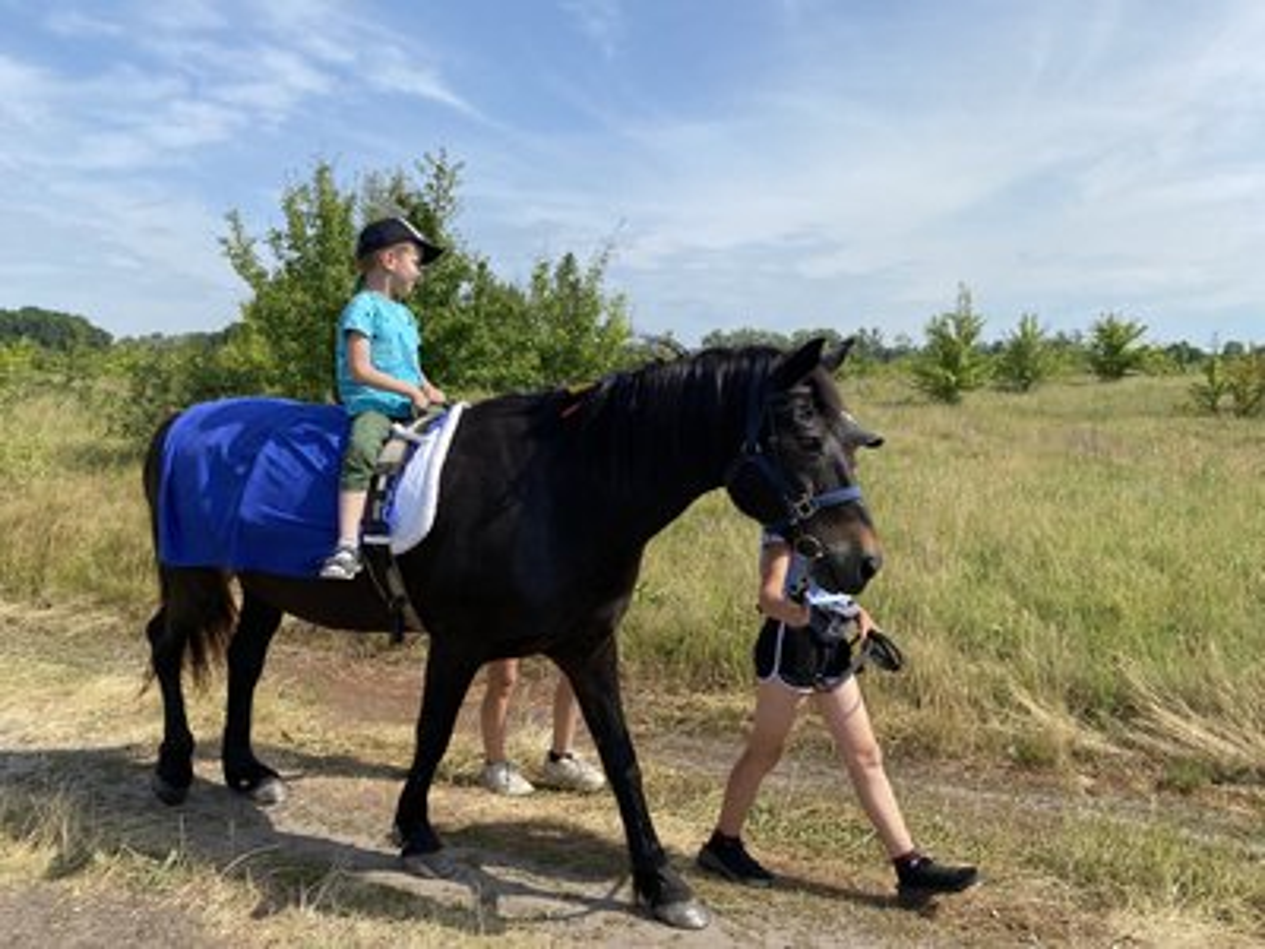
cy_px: 474
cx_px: 632
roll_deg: -0.8
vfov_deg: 53.1
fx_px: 950
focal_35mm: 26
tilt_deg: -4.3
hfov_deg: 67.3
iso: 32
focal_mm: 4.25
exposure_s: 1/2625
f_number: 1.8
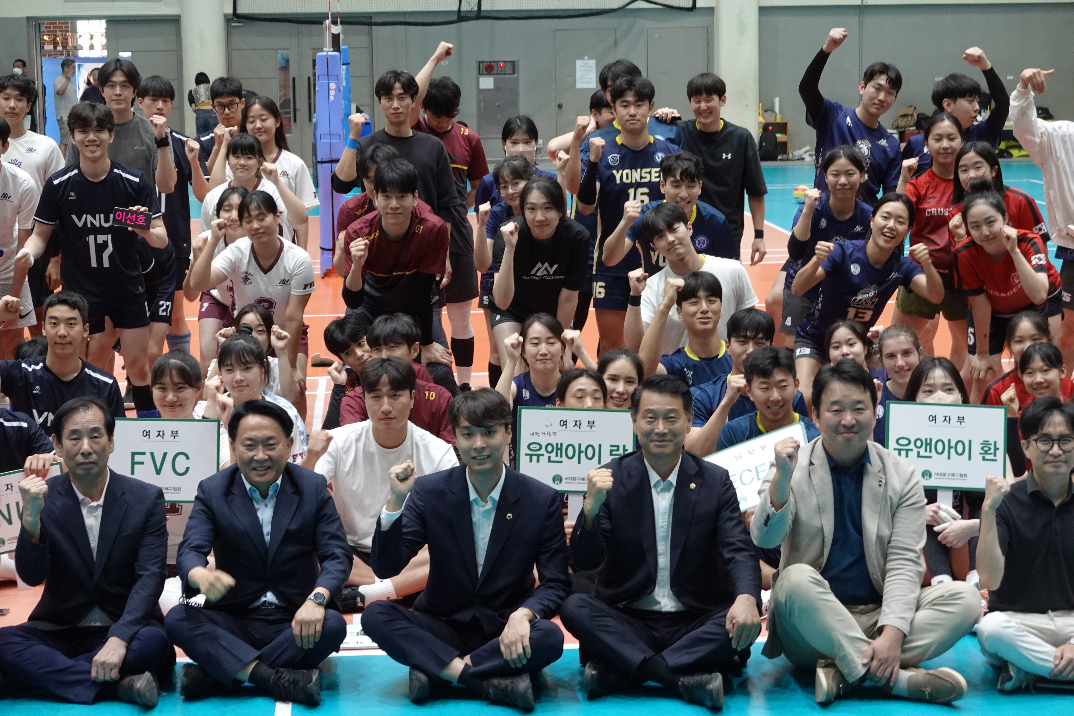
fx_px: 2178
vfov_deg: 18.7
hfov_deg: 27.7
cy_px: 358
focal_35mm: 73
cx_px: 537
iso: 800
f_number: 4
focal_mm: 26.9
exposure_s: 1/80
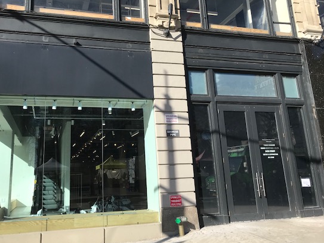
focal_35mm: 33
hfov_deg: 55.1
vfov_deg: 42.8
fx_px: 309
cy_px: 103
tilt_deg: +15.0
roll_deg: +1.4
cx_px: 134
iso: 20
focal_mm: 3.99
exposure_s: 1/1916
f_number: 1.8
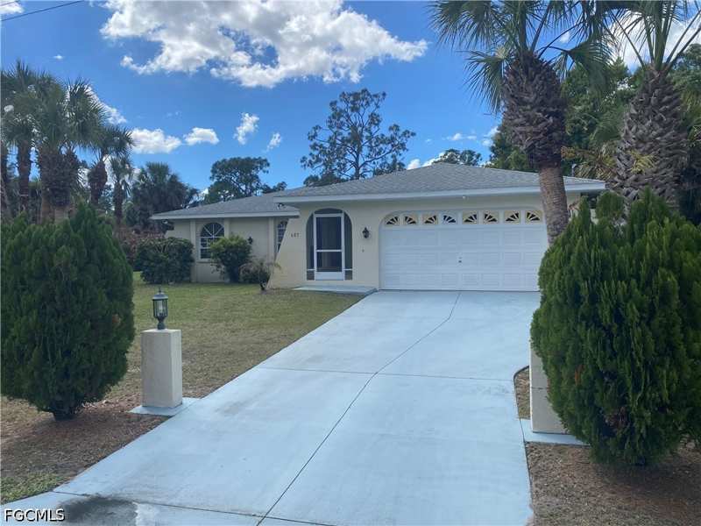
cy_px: 263
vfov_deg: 53.1
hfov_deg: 67.3
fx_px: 527
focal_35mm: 26
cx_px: 350
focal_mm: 4.25
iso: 32
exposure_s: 1/3205
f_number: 1.8
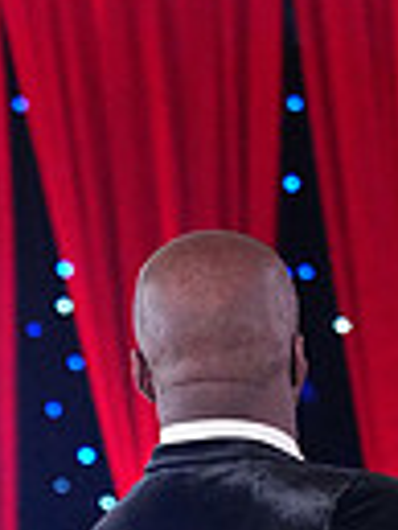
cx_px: 638
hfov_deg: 3.0
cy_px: 1002
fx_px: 7530
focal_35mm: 492
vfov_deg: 4.0
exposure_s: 1/400
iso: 8000
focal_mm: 114
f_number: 4.5
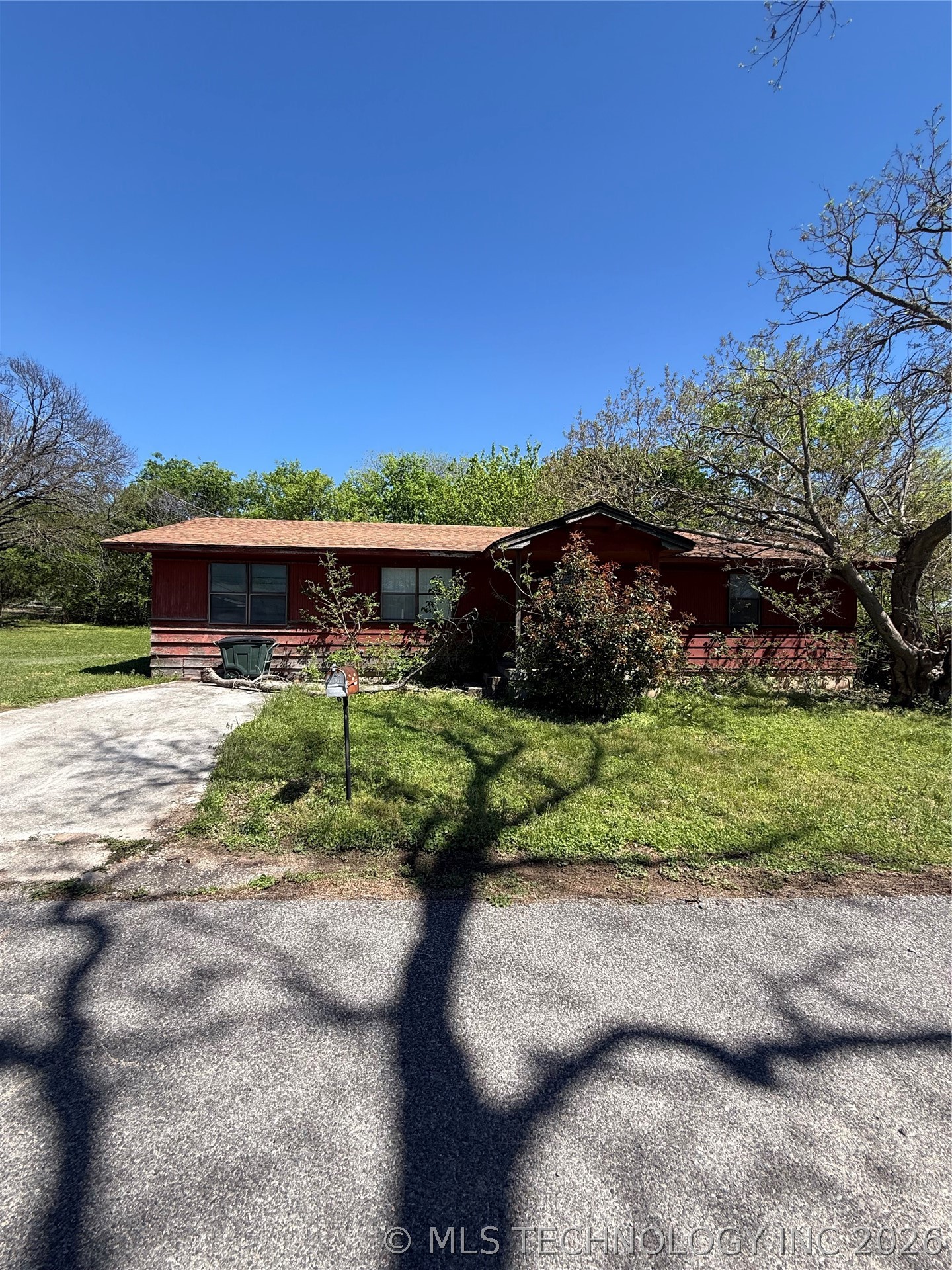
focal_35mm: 14
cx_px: 476
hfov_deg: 85.7
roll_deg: +0.2
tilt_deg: +0.0
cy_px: 635
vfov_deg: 102.1
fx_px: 513
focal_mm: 2.22
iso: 50
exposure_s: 1/914
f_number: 2.2
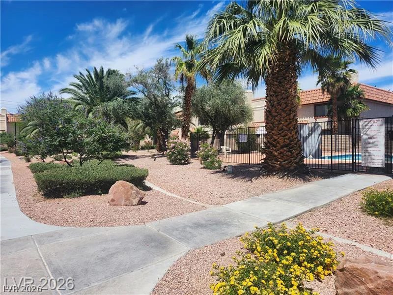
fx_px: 261
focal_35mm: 23
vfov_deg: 58.9
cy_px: 148
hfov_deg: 73.9
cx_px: 196
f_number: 1.8
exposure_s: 1/1983
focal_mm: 5.54
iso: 25
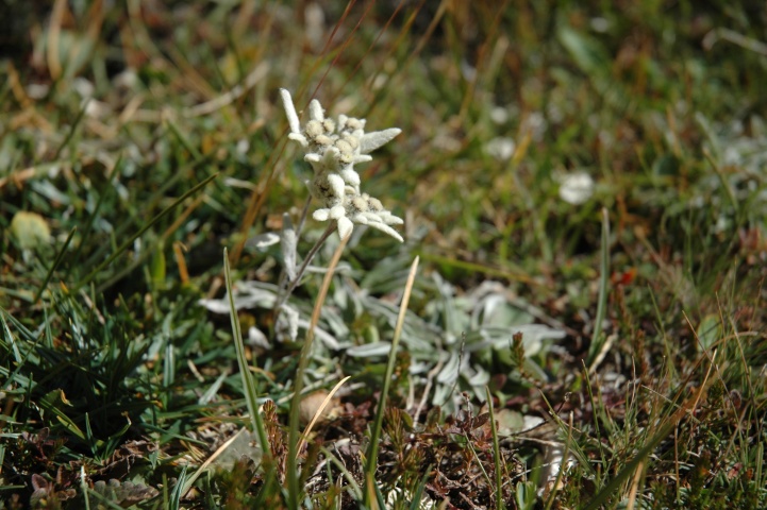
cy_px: 255
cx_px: 384
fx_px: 2236
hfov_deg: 19.5
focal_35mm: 105
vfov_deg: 13.0
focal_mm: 70
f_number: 5
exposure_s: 1/1000
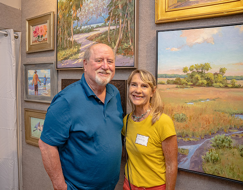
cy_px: 95
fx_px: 190
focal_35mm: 27
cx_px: 100
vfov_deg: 53.1
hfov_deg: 64.7
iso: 3200
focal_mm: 24
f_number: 7.1
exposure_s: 1/125
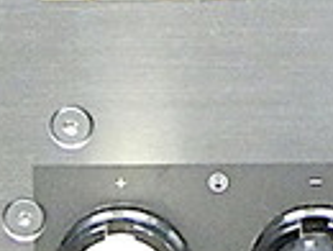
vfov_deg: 1.9
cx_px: 512
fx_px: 7537
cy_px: -126
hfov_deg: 2.5
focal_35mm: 782
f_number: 5.1
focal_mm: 19
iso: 1600
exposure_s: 1/10
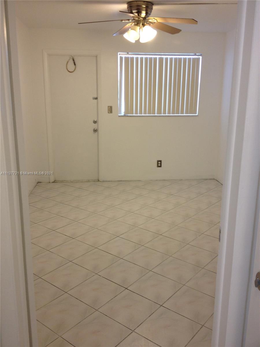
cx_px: 130
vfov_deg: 52.6
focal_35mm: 35
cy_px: 174
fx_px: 351
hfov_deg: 40.7
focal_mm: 4.28
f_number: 2.4
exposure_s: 1/24
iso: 50
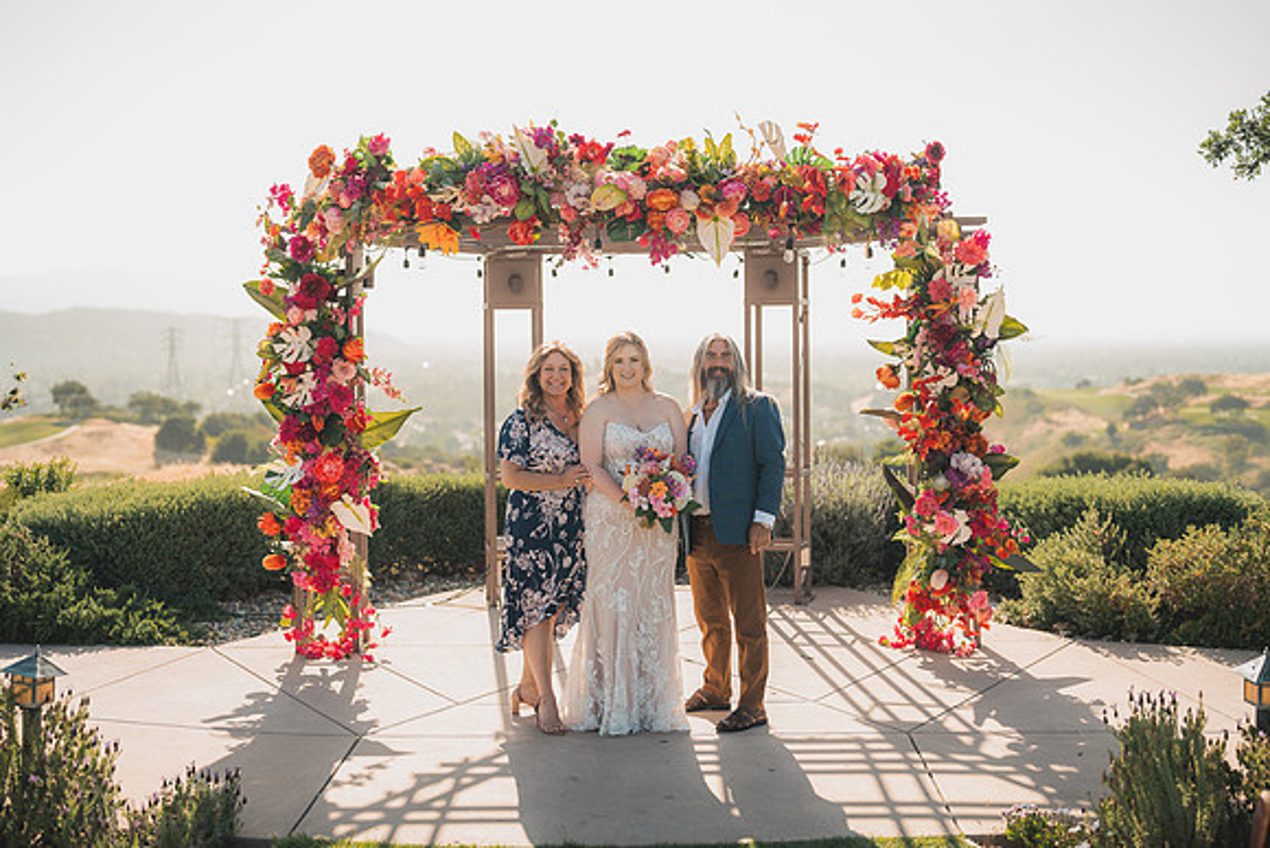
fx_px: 1764
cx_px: 635
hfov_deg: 39.6
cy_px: 424
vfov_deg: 27.0
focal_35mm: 50
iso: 50
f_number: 2
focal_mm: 50
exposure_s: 1/1000
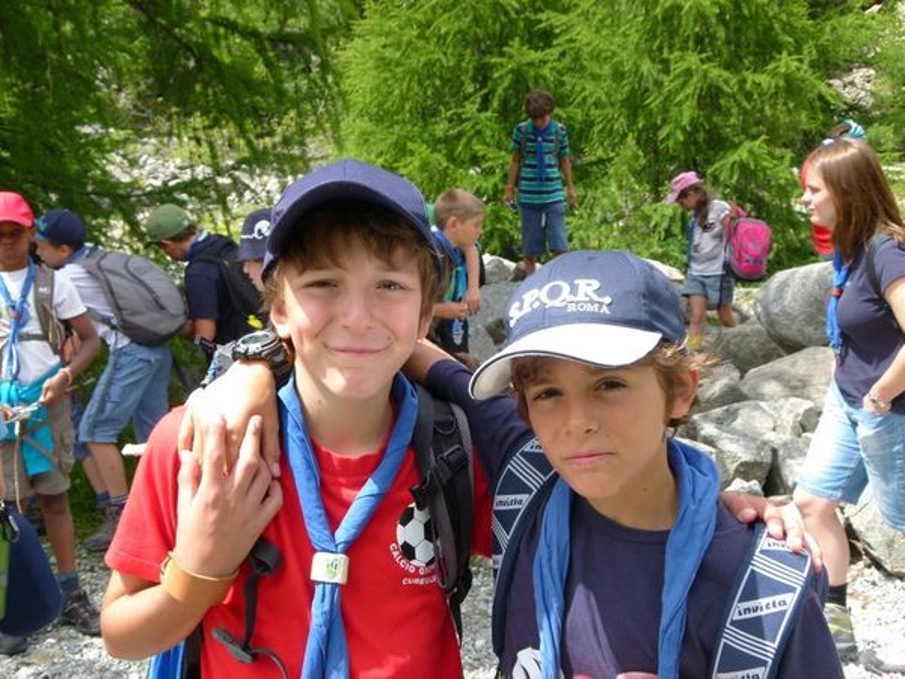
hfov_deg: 40.4
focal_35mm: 47
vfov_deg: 30.9
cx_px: 452
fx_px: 1229
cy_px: 340
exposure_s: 1/320
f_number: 4
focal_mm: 8.5
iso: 100
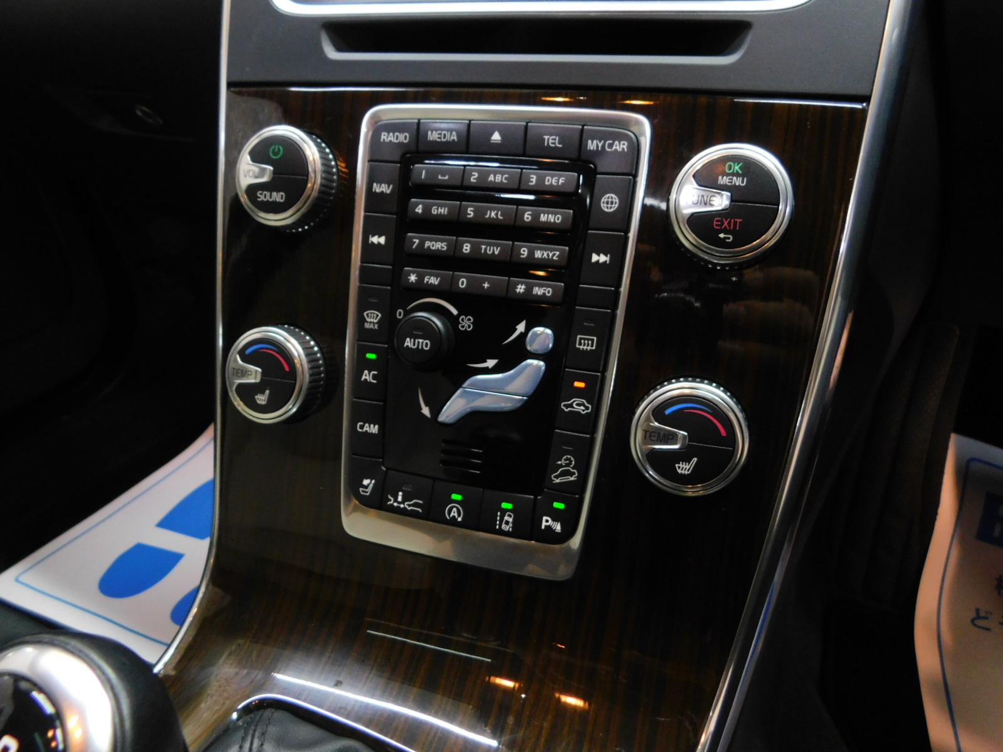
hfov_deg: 73.9
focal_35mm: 23
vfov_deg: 58.9
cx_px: 502
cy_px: 376
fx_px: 666
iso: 400
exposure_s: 1/15
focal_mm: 4
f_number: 3
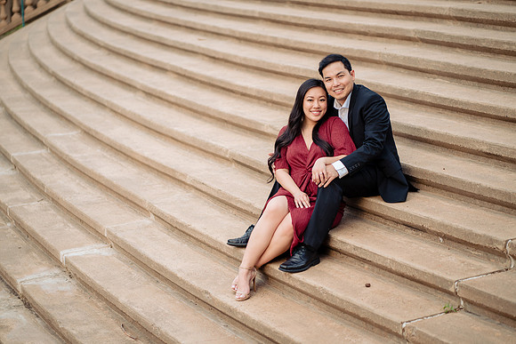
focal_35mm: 85
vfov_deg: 16.1
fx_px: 1219
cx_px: 258
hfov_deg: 23.9
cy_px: 172
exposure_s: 1/320
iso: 80
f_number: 1.8
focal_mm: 85
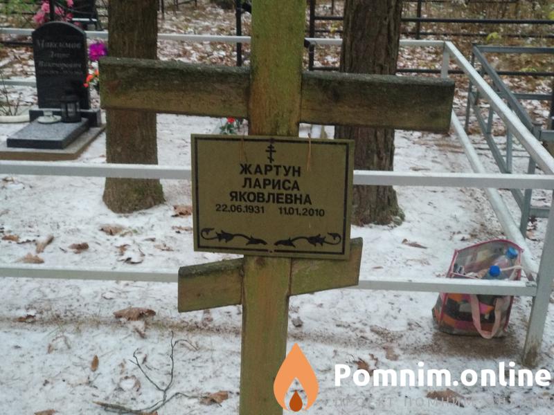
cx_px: 277
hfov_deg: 36.8
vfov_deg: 28.0
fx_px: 832
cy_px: 208
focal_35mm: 52
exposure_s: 1/40
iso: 800
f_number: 2.6
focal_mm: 5.99
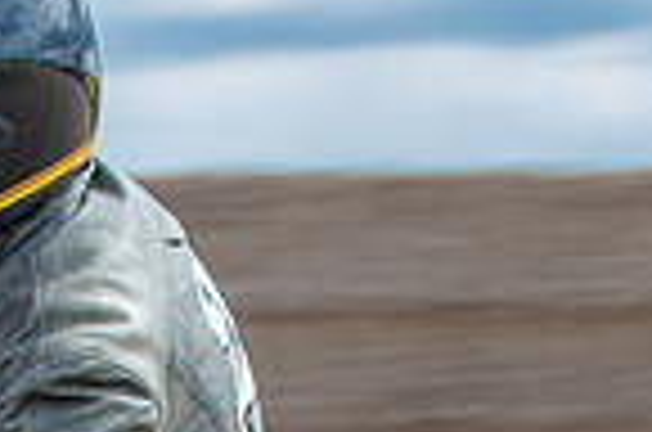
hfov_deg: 6.7
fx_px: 5512
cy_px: 695
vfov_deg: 4.5
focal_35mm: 305
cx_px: -171
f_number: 8
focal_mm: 48
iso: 125
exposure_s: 1/125
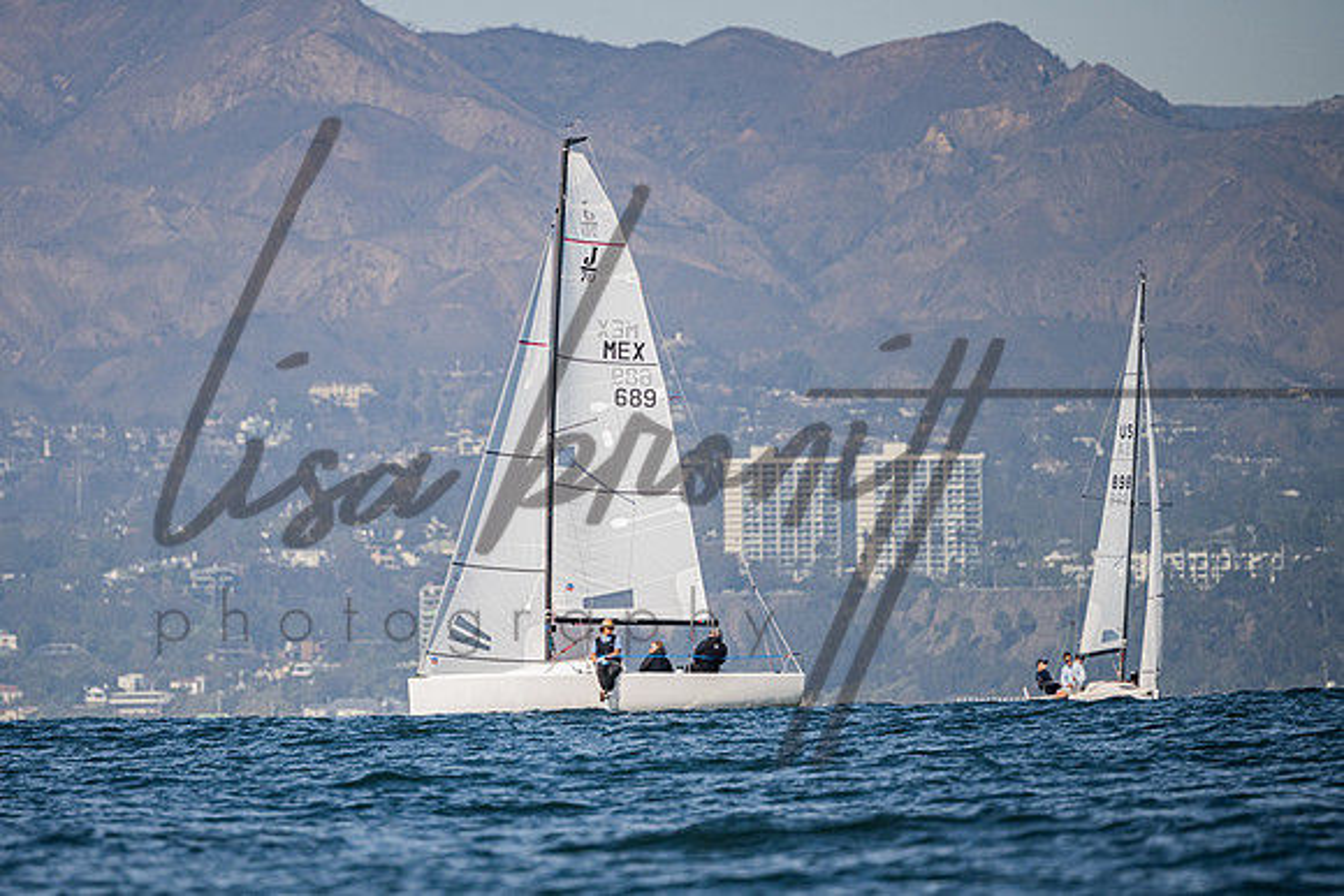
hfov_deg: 4.0
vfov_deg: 2.7
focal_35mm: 516
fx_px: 19261
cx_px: 515
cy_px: 520
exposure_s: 1/1600
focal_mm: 400
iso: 320
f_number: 5.6
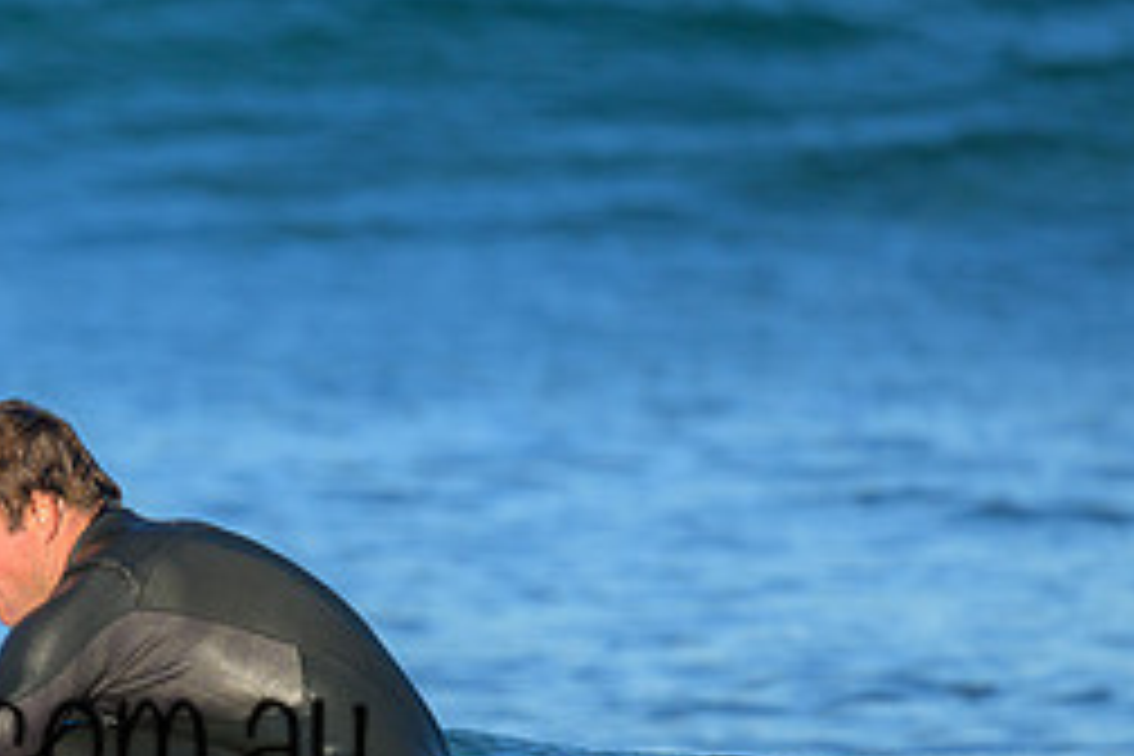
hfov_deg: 1.1
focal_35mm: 1840
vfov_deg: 0.7
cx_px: -108
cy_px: 682
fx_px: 57955
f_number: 6.3
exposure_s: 1/1000
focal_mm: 800
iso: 250
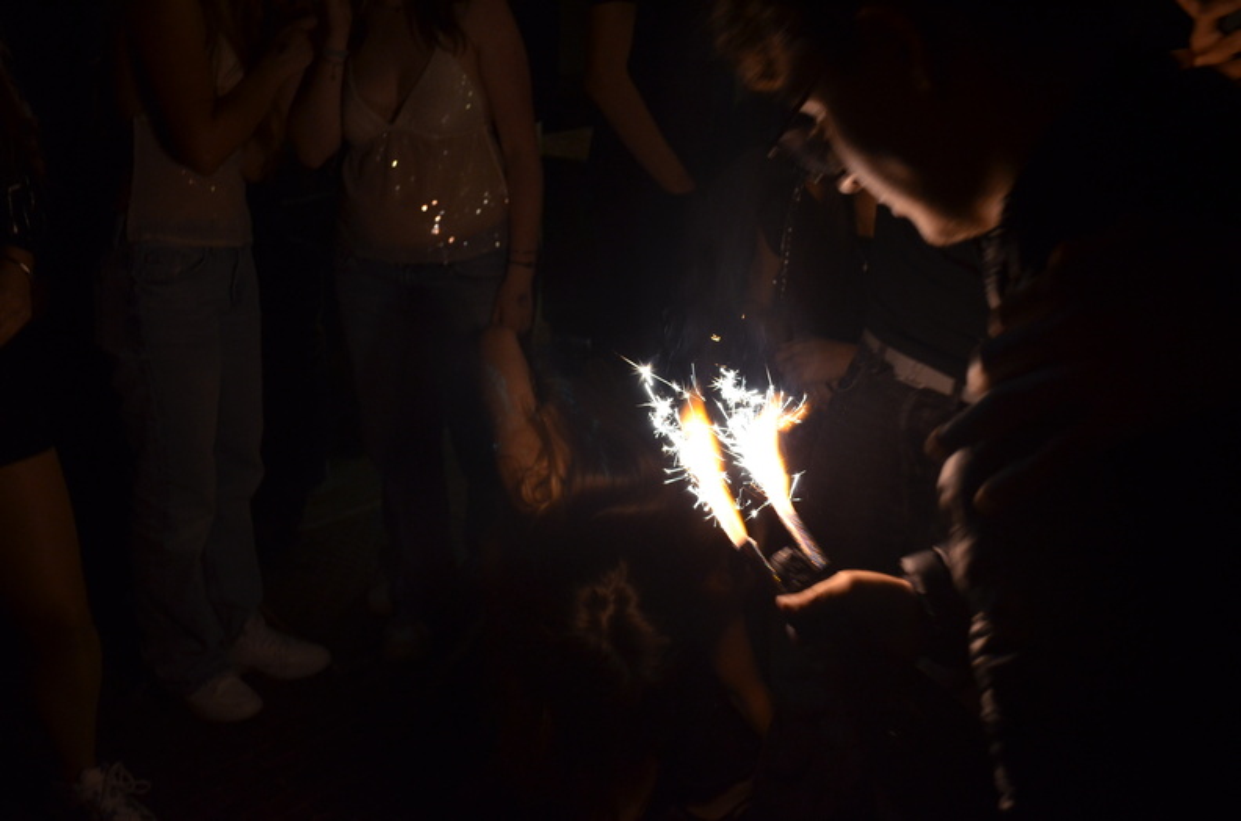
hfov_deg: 53.2
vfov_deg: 36.7
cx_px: 620
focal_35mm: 36
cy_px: 410
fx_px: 1238
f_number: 4
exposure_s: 1/50
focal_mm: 24
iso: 800
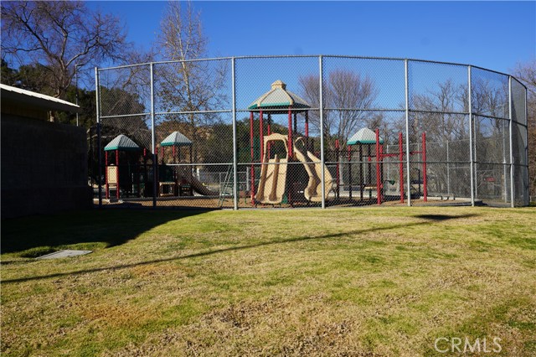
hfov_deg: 54.5
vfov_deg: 37.8
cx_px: 268
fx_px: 521
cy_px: 178
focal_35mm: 35
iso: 100
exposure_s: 1/800
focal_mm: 35
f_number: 4.5
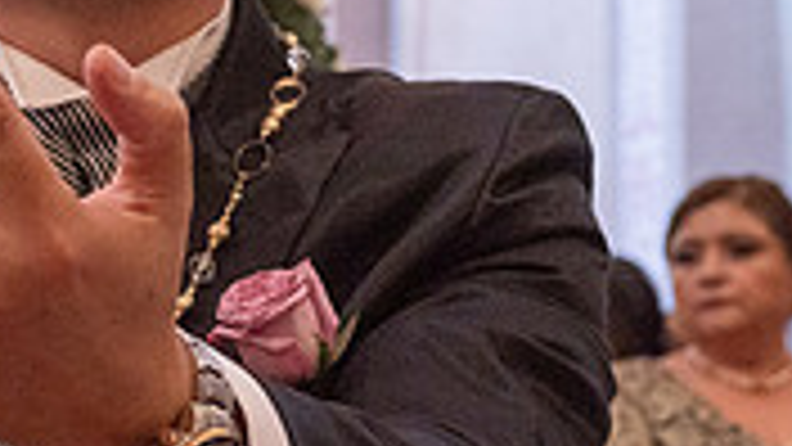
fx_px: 2541
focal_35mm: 121
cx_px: -342
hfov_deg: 16.4
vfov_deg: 10.0
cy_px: 259
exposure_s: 1/100
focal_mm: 35
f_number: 5
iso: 2500
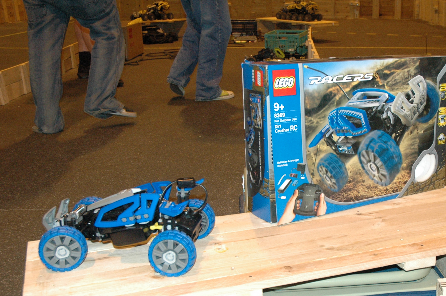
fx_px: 619
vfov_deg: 26.9
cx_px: 305
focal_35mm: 50
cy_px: 166
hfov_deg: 39.1
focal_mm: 24
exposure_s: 1/60
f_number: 4.5
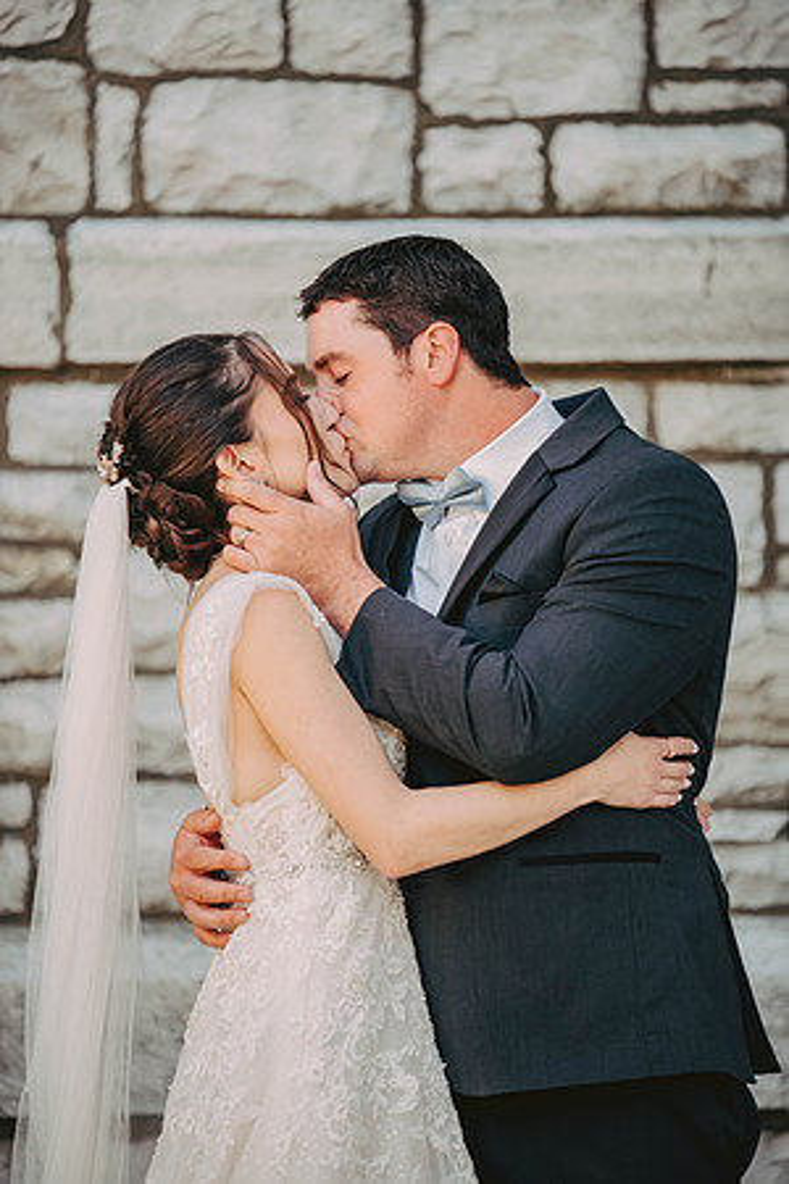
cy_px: 592
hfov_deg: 7.8
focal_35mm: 175
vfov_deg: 11.7
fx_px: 5753
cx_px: 394
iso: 1600
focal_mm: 175
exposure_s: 1/1250
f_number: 2.8
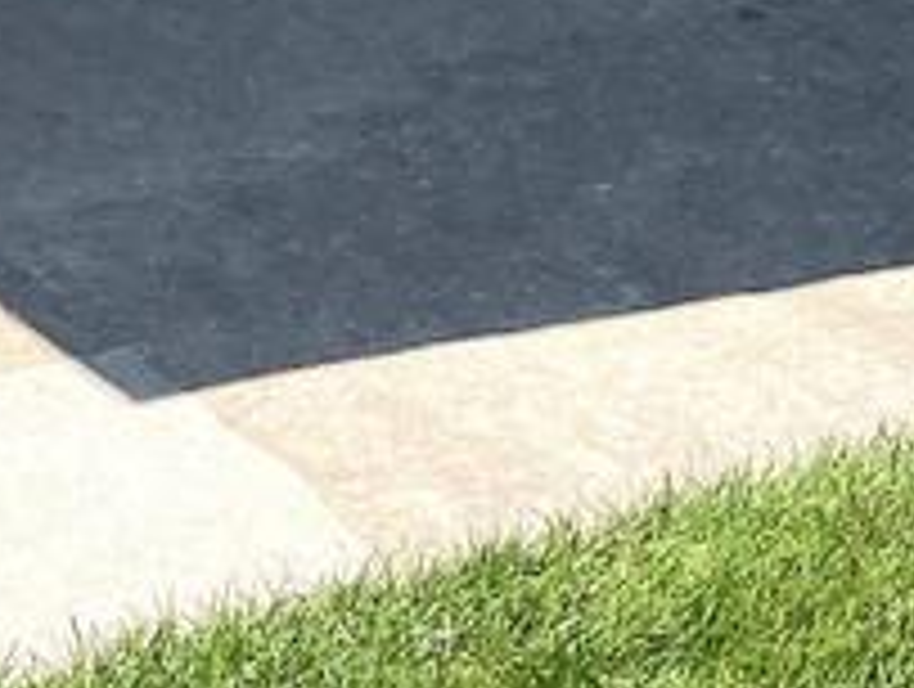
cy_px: -1219
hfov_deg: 10.5
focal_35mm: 188
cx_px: 696
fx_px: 4973
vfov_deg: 7.2
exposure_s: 1/1200
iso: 20
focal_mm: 3.99
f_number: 1.8
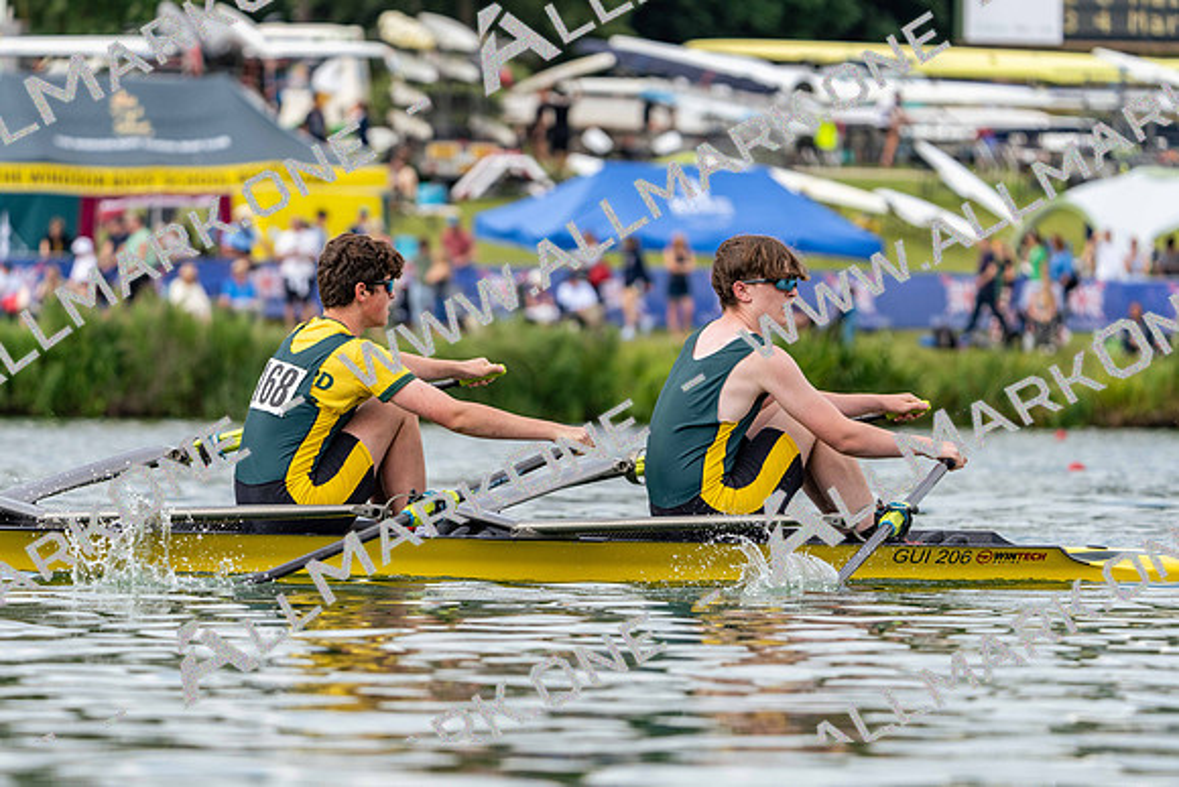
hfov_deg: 7.0
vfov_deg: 4.7
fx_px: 9598
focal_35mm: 293
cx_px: 590
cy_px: 394
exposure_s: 1/1600
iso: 500
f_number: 6.3
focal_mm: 293
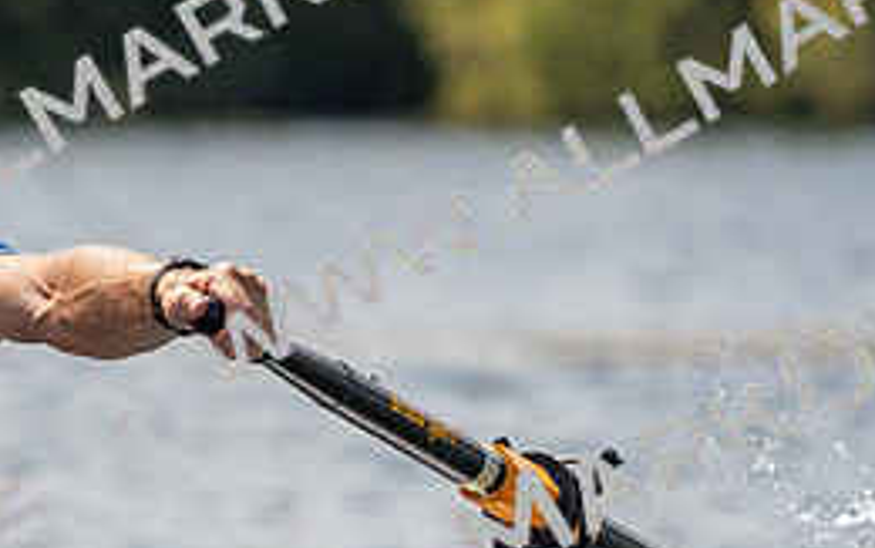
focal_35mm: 754
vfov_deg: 1.7
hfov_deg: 2.8
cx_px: -54
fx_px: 17996
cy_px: 442
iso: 160
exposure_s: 1/1600
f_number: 6.3
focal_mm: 332
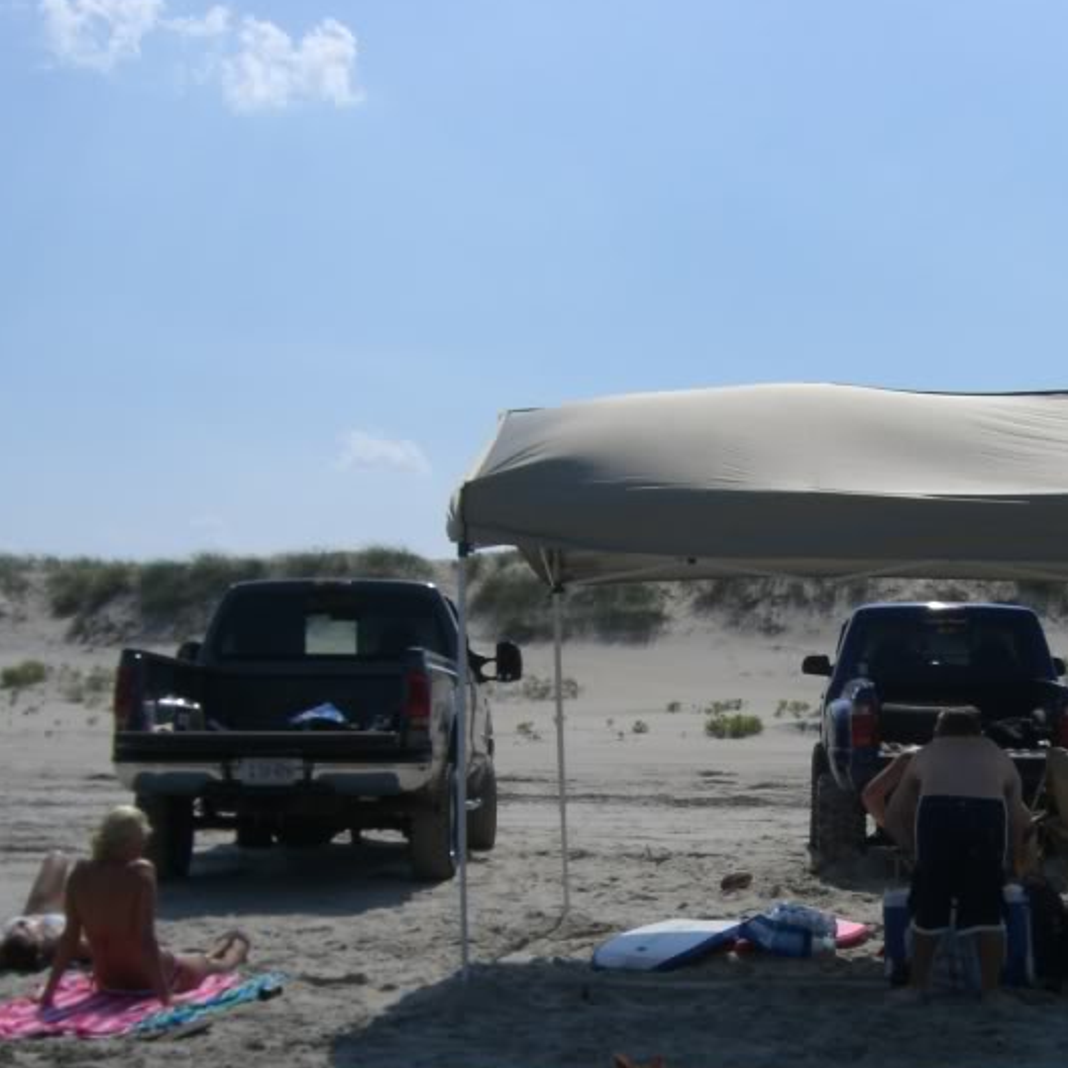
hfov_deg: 25.9
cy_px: 731
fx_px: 2269
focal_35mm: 65
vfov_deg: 26.3
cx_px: 884
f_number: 4.3
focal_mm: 6.2
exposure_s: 1/1600
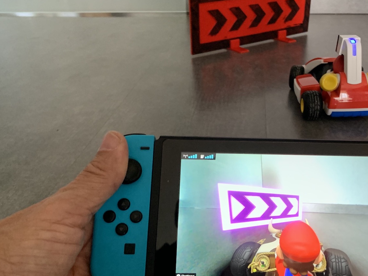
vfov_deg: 36.8
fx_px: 415
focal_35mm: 39
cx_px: 236
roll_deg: +1.4
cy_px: 148
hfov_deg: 47.3
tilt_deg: -27.1
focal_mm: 4.25
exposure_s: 1/60
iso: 250
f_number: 1.8
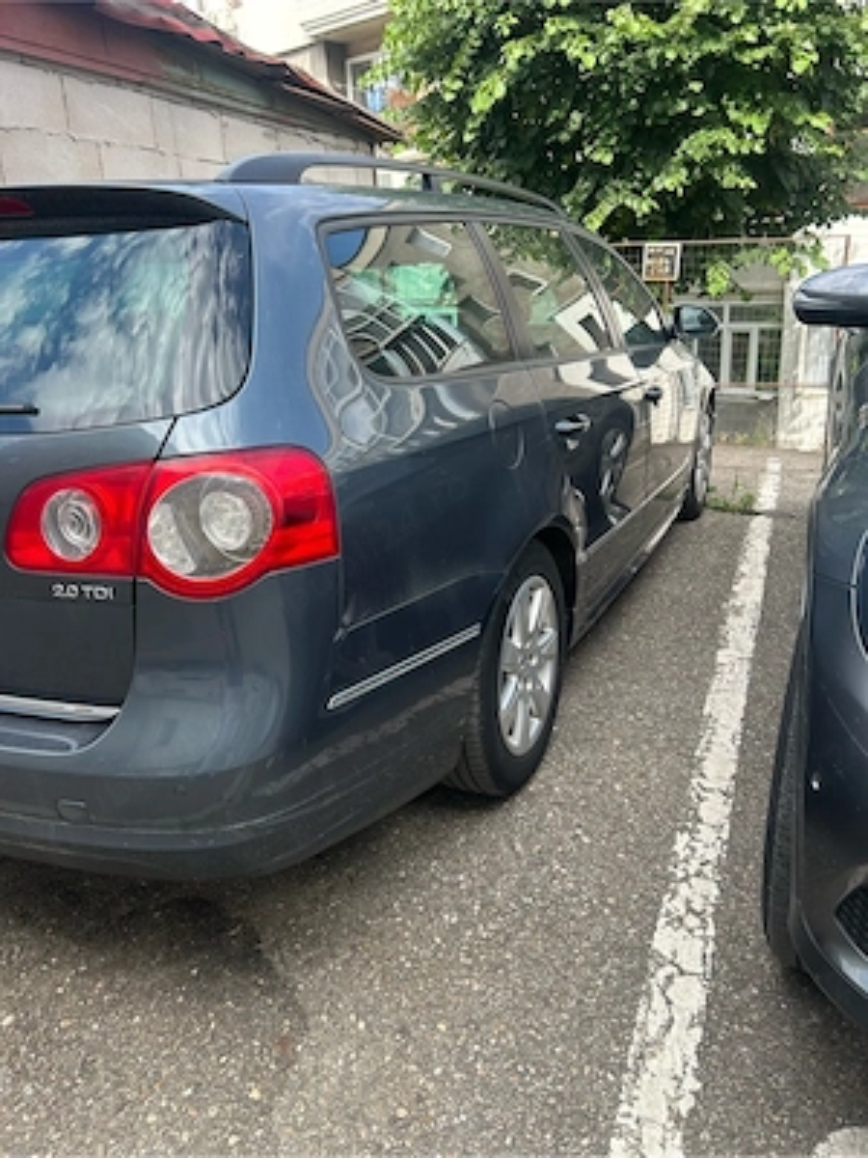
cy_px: 579
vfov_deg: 67.3
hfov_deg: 53.1
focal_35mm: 26
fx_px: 869
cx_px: 434
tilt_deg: -18.8
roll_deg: +4.0
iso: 50
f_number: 1.5
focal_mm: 5.7
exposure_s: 1/588
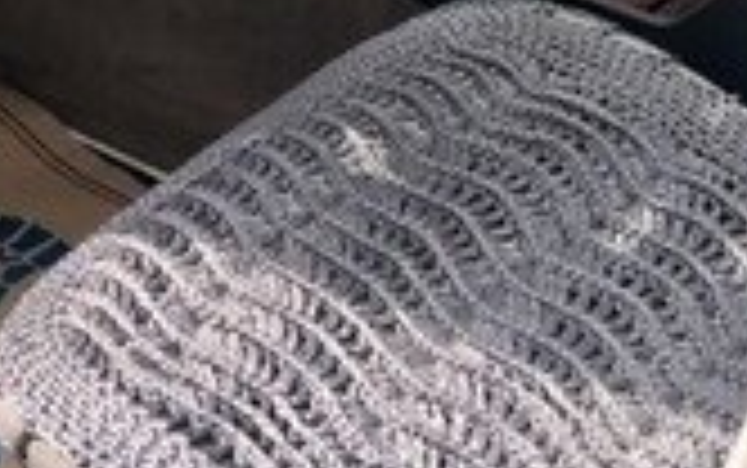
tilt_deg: -19.4
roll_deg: +1.1
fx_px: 1874
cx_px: 212
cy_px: -378
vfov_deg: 12.9
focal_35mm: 92
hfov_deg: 22.4
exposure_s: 1/345
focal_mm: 4.15
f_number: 2.2
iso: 25
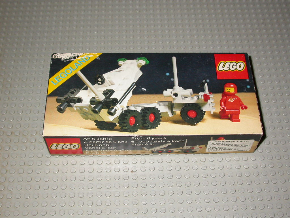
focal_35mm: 53
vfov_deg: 27.5
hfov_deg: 36.2
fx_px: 444
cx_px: 145
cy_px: 109
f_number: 2.9
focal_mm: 11.1
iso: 100
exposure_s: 1/60.3
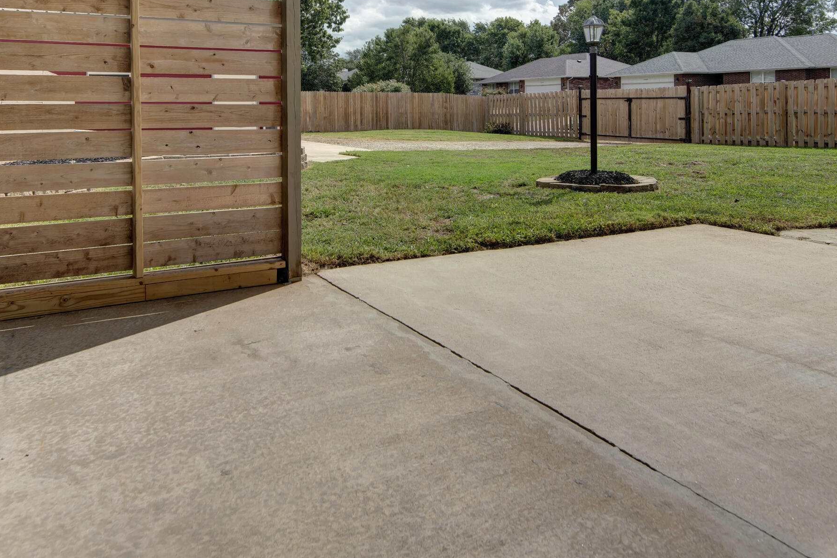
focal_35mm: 27
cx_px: 358
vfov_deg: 45.5
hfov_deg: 67.0
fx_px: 628
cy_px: 110
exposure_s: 1/350
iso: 100
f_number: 6.7
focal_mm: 16
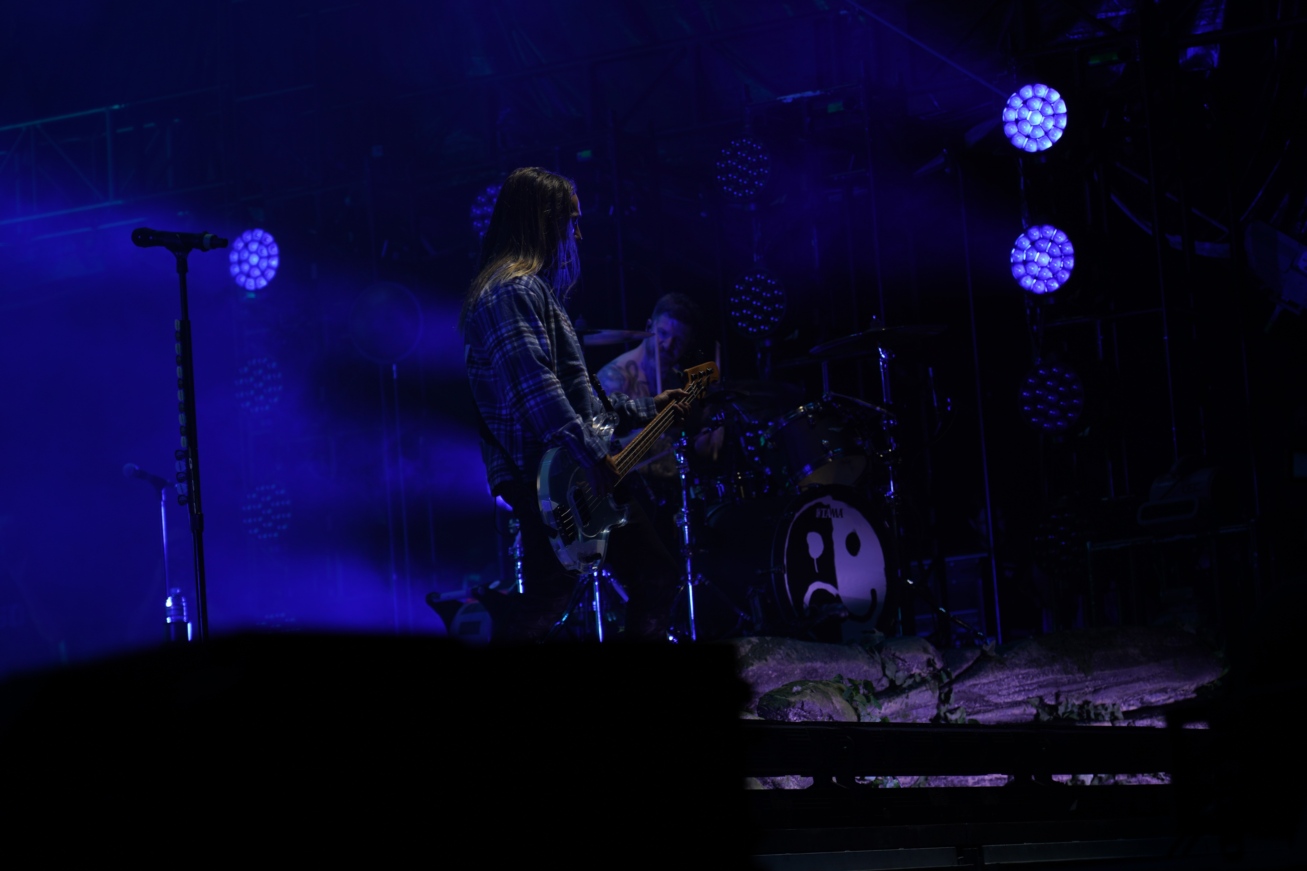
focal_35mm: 105
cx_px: 654
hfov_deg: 19.5
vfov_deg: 13.0
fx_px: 3812
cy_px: 436
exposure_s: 1/125
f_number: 4
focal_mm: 105
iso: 100
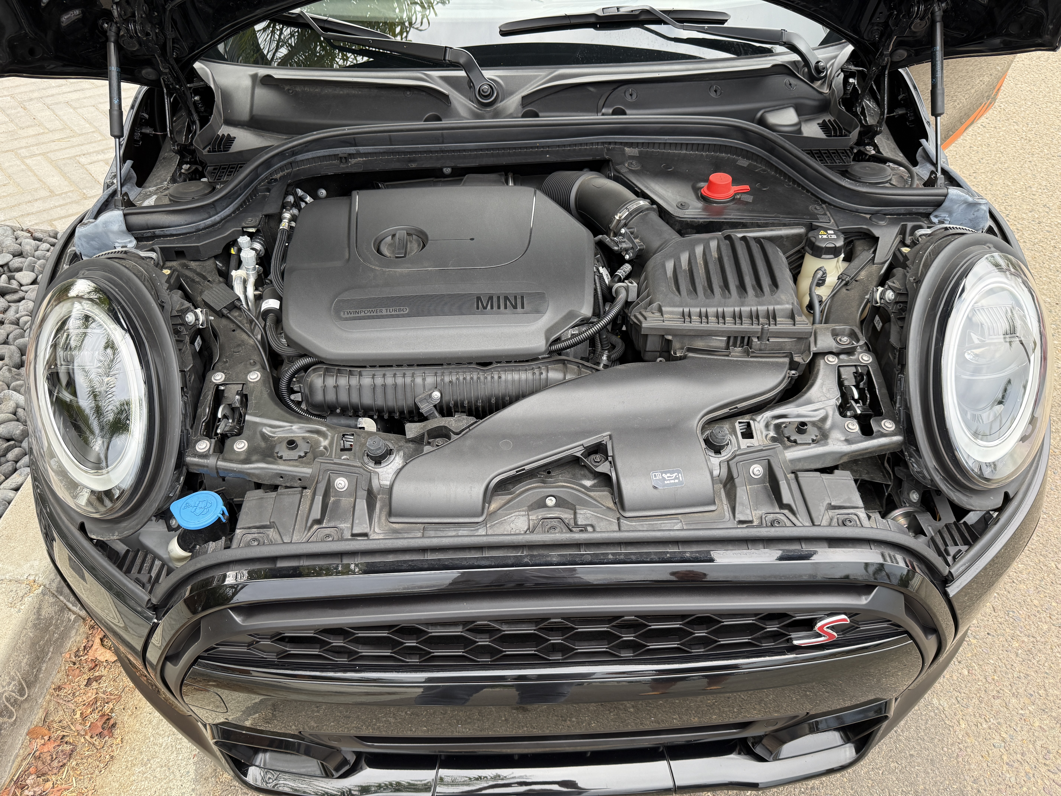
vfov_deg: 56.8
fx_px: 736
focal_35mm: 24
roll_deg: -6.0
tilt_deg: -43.1
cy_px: 398
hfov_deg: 71.6
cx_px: 530
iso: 125
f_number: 1.78
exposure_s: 1/159
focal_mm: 6.76
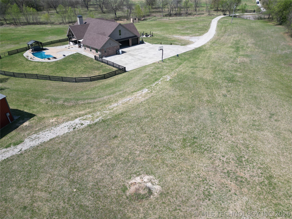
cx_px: 146
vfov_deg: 56.8
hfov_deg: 71.6
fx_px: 202
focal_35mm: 24
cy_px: 110
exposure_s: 1/2500
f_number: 1.7
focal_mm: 6.72
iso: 100
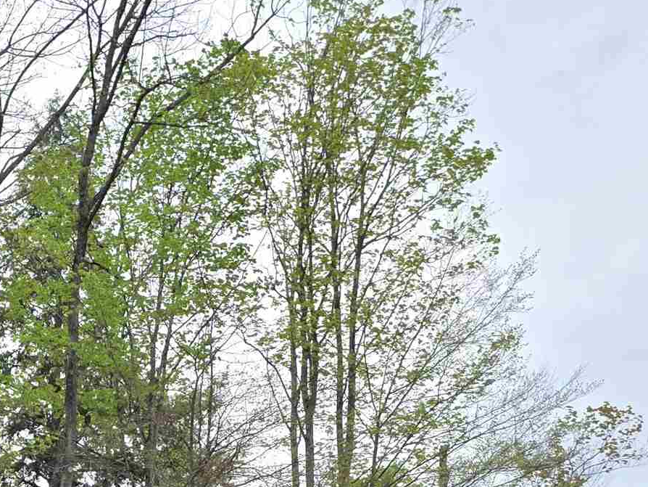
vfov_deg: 16.4
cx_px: -22
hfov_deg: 23.5
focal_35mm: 79
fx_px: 1479
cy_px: 808
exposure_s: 1/2500
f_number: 1.7
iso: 80
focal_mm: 6.25
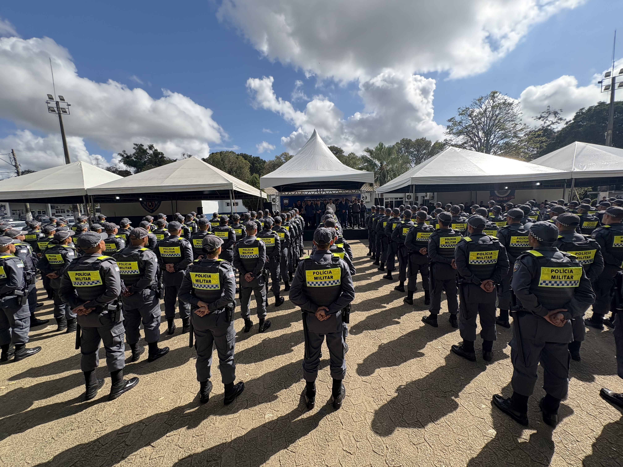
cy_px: 234
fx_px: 252
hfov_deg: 102.1
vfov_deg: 85.7
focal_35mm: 14
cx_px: 312
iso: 64
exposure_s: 1/1477
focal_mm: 2.22
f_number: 2.2
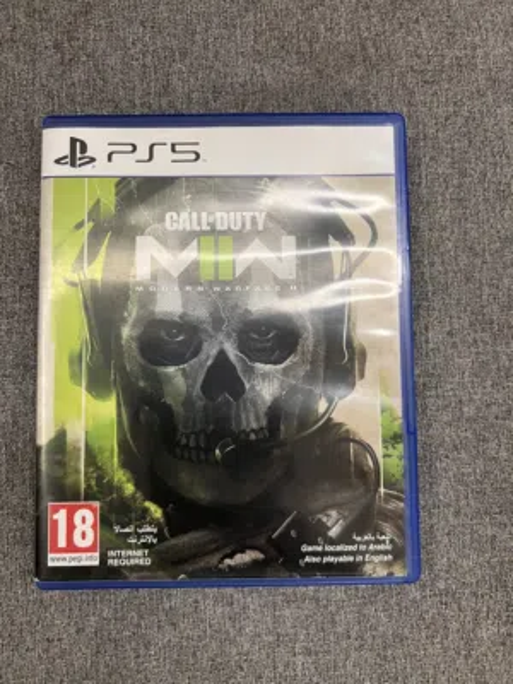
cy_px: 342
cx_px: 256
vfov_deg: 67.3
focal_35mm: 26
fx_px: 514
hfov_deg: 53.1
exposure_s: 1/50
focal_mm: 5.7
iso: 320
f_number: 1.5
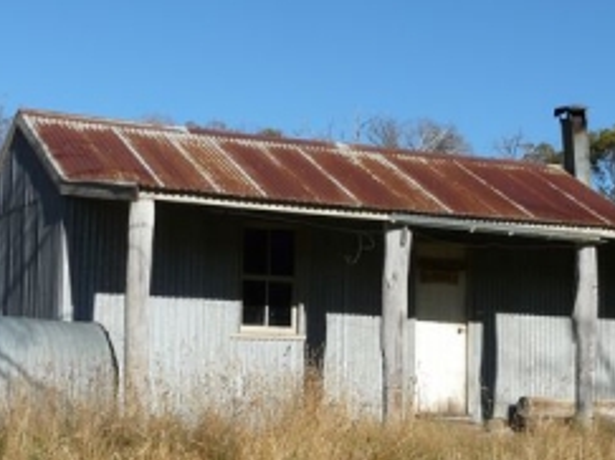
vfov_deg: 19.9
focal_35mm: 74
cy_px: 281
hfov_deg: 26.3
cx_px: 372
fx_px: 1314
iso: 100
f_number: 5.6
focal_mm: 7.4
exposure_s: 1/500
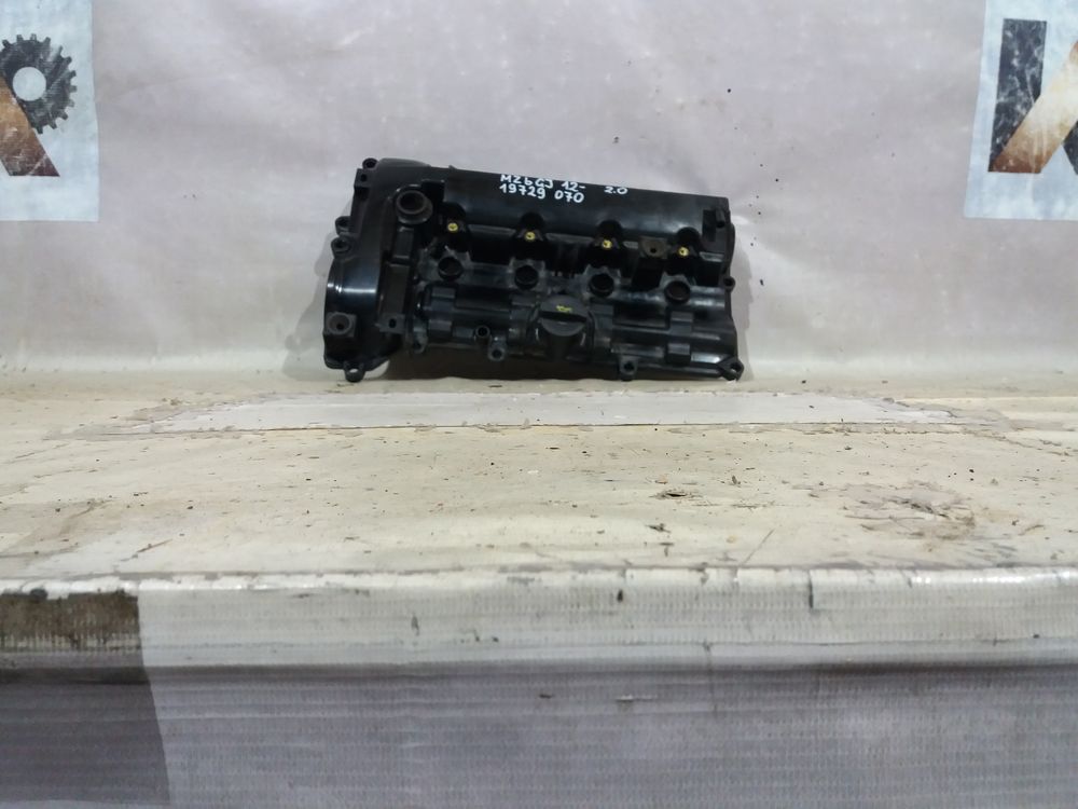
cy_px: 404
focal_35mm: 28
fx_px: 872
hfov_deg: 63.4
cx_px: 539
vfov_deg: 49.7
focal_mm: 3.7
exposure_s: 1/25
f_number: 1.9
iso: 160
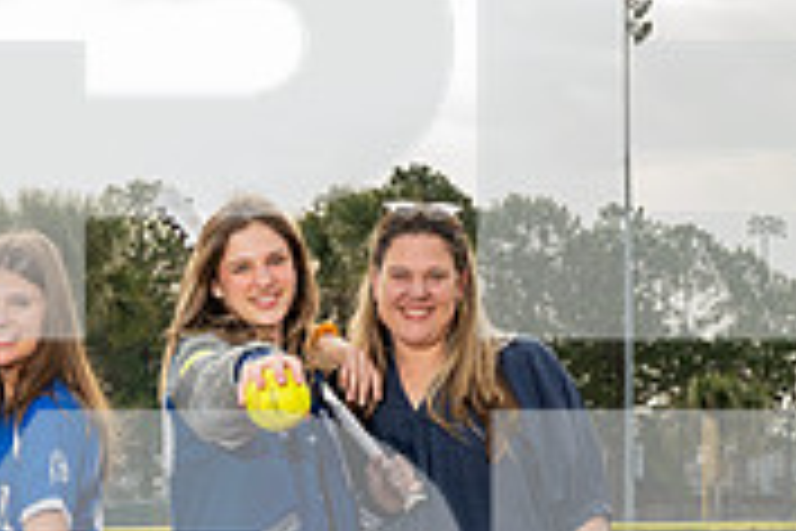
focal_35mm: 115
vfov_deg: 11.7
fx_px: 2543
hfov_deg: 17.1
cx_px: -135
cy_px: 650
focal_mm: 35
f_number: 6.3
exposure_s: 1/200
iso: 80
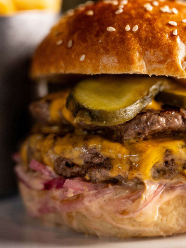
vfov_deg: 17.1
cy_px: 97
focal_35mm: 115
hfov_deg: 12.8
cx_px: 139
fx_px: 823
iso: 400
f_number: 2.8
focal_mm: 70
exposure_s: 1/500
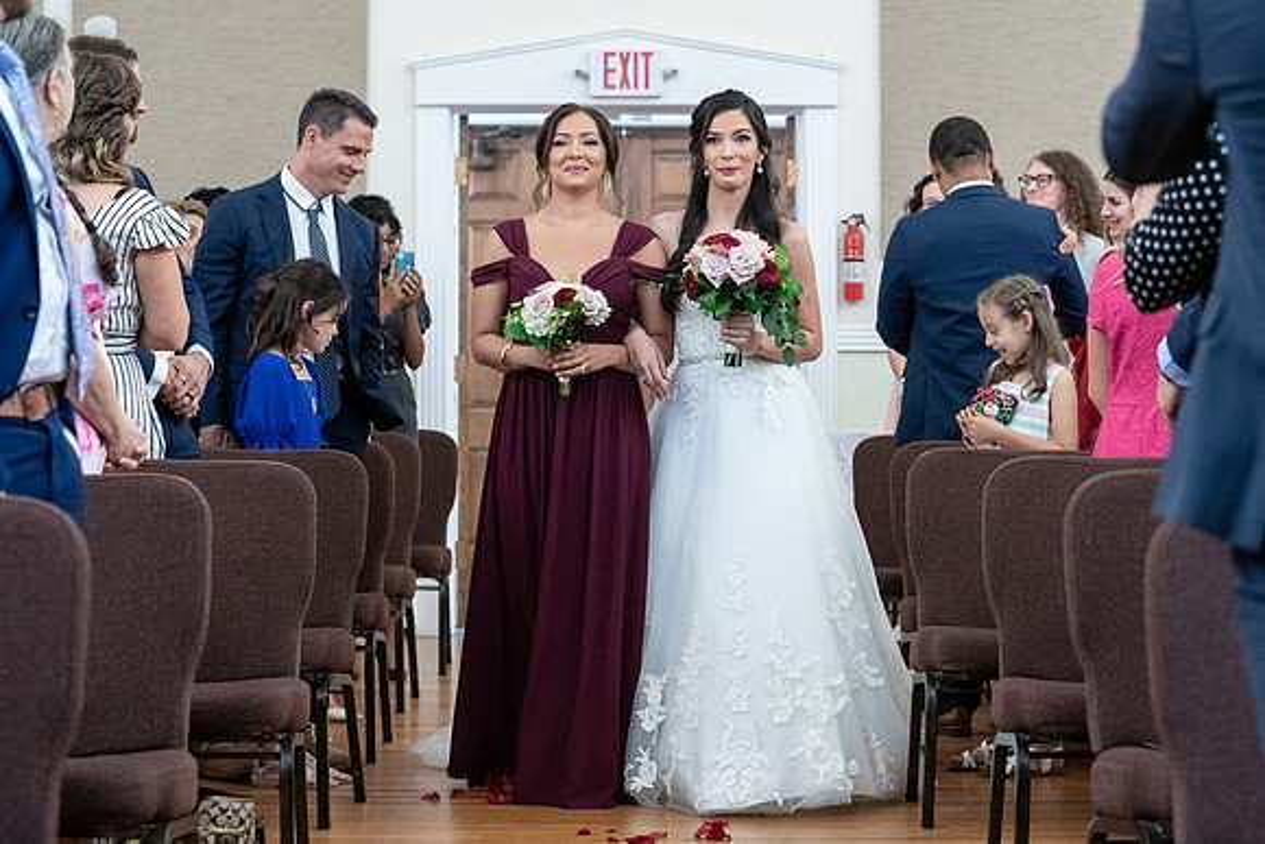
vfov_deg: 17.5
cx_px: 704
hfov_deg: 25.9
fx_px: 2745
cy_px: 413
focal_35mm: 78
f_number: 4
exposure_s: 1/100
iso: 6400
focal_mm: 70
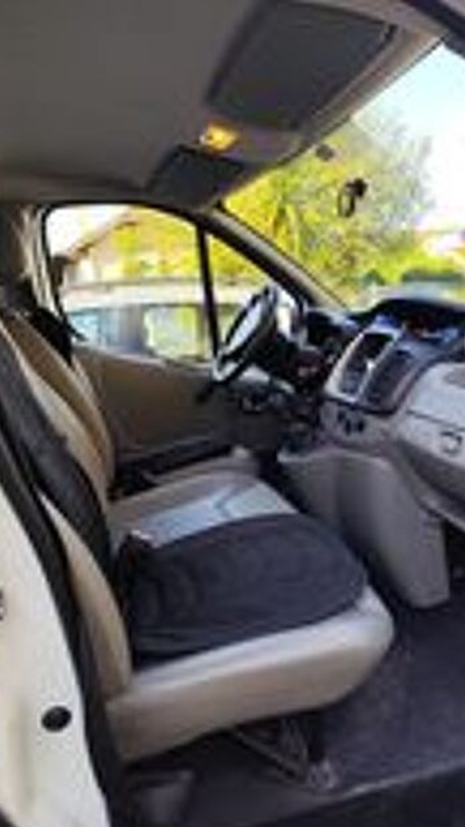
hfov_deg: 44.3
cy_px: 428
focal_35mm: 26
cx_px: 256
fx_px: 570
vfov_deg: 71.9
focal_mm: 6.14
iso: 50
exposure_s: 1/140
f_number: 1.65
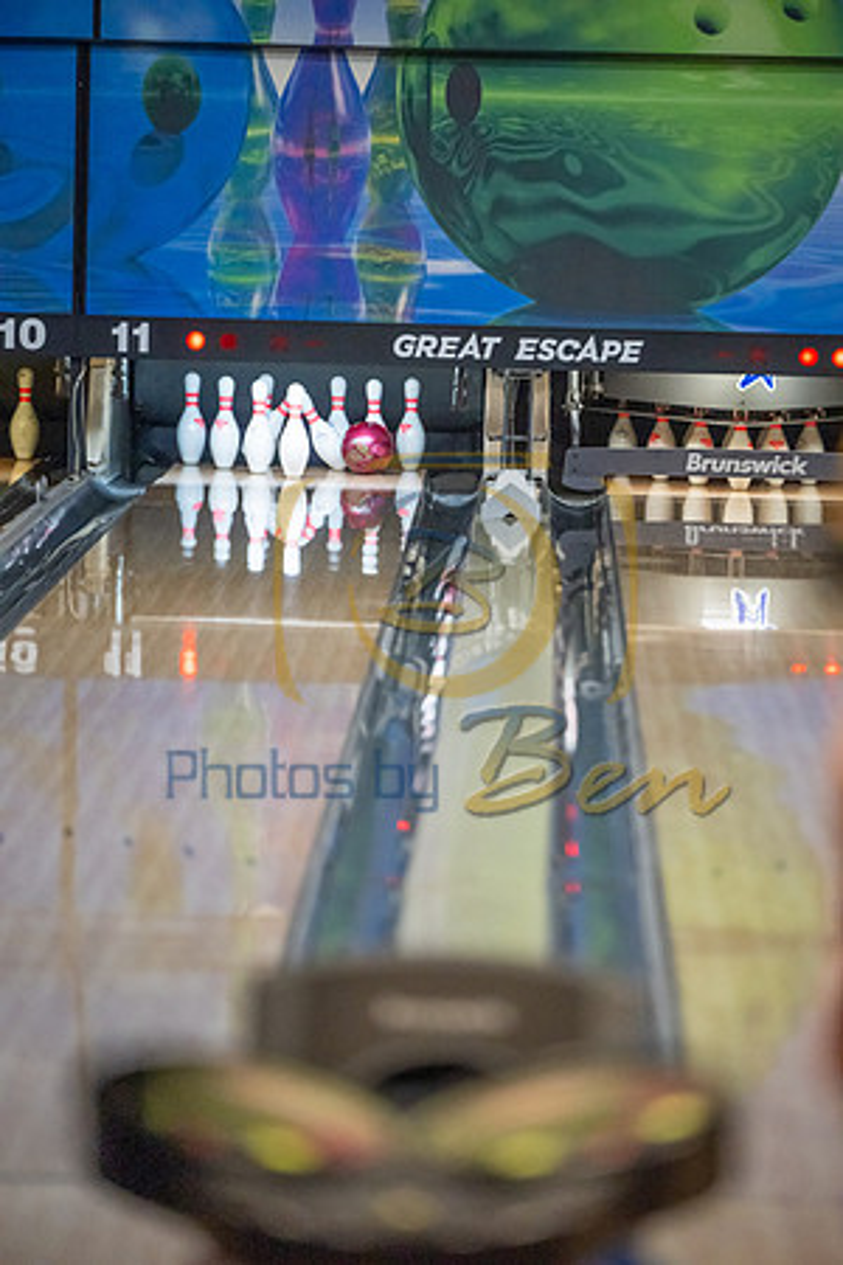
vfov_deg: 10.3
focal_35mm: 200
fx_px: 7024
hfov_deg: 6.9
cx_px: 422
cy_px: 632
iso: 4000
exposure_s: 1/1000
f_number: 2.8
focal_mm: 200
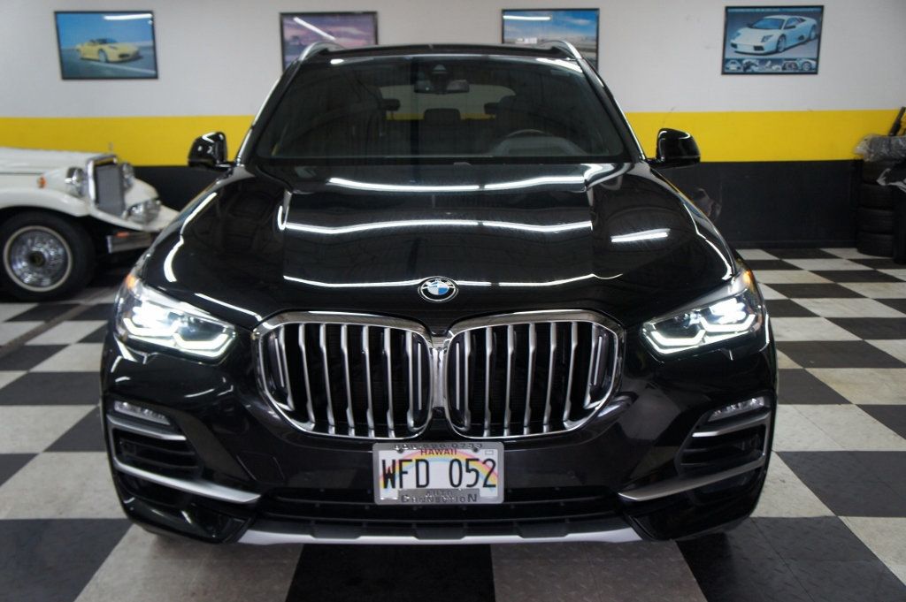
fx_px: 868
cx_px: 453
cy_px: 301
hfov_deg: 55.1
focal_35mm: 34
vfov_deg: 38.3
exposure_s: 1/125
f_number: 4
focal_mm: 23
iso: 800
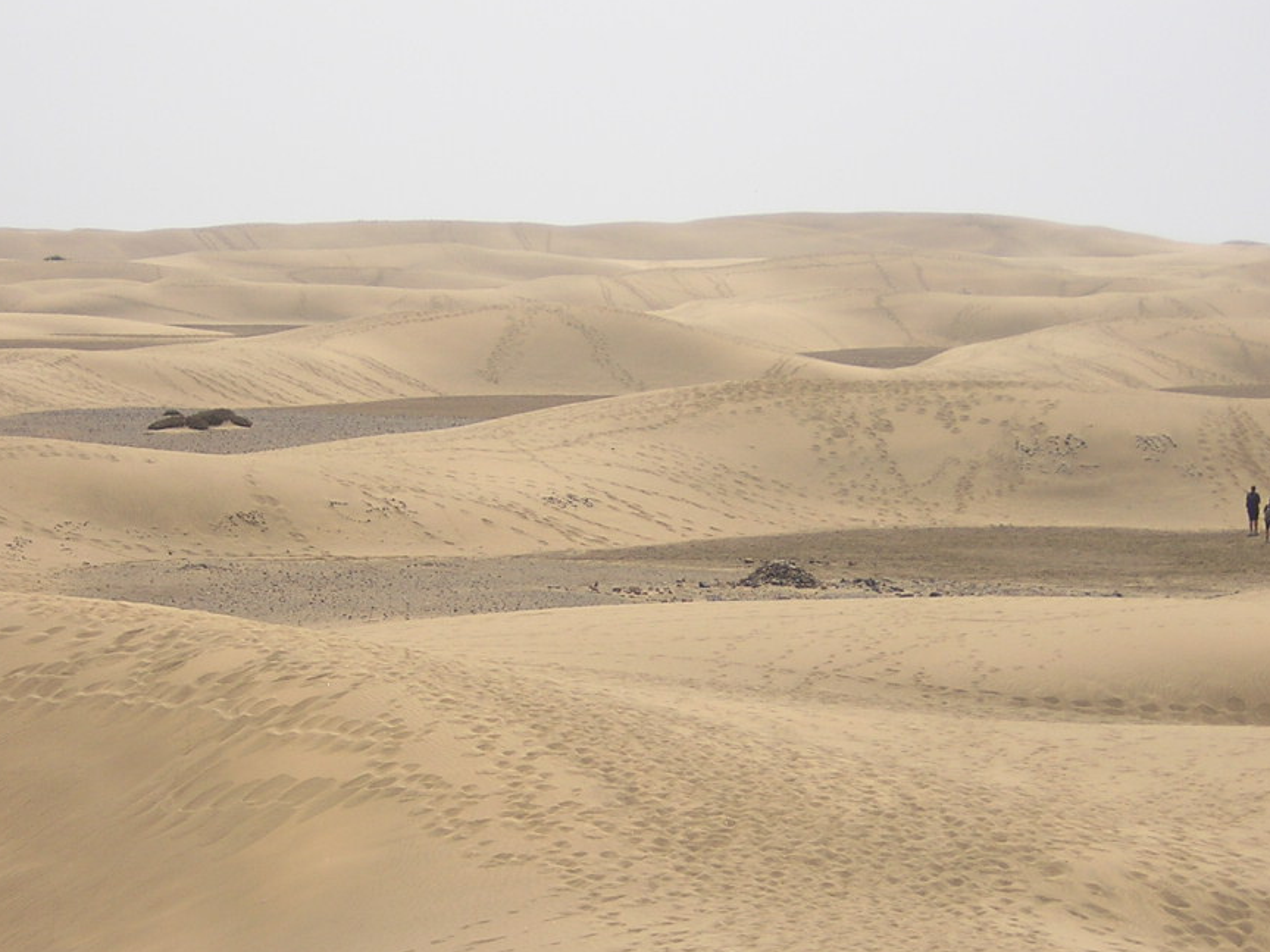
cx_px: 572
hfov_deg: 15.4
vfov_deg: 11.6
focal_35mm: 128
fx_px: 4696
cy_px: 522
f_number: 4.7
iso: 100
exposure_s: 1/570
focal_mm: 14.1
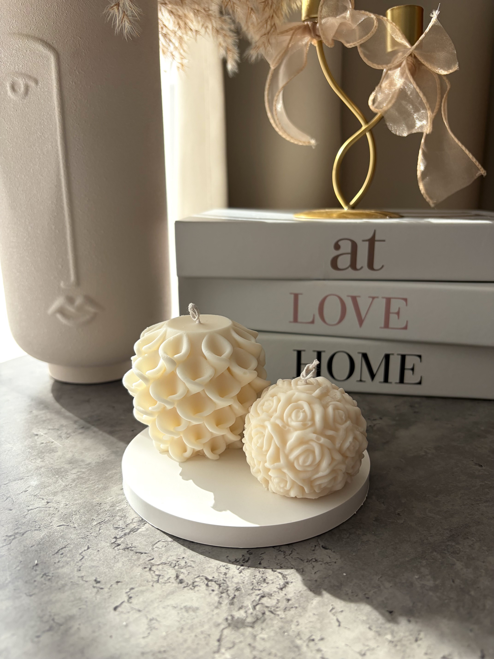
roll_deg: +0.2
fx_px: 495
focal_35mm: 26
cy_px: 330
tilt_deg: -15.7
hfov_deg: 53.1
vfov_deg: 67.3
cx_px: 247
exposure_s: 1/1117
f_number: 1.6
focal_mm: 5.96
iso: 50
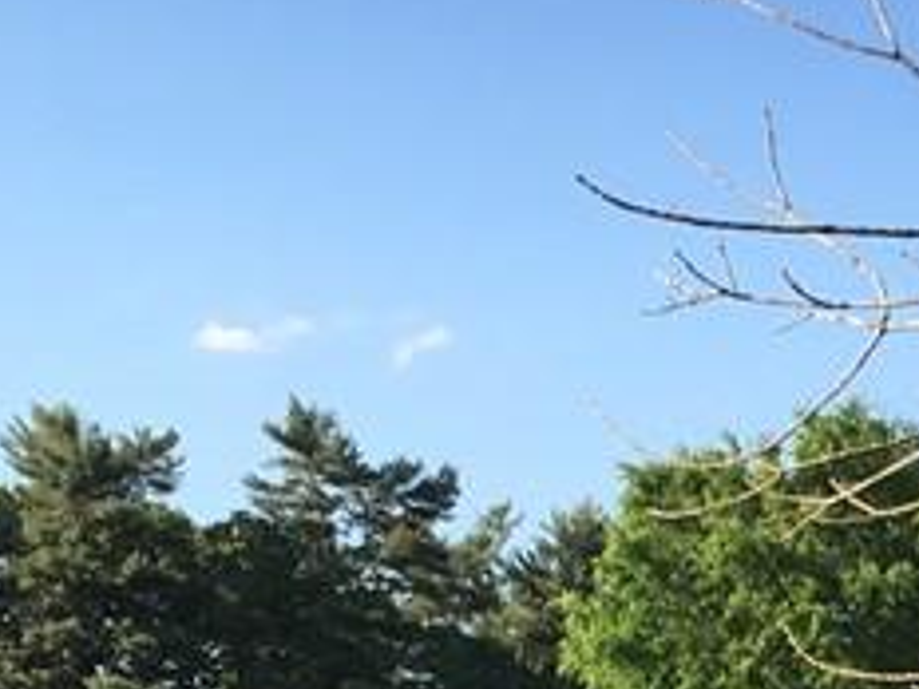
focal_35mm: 128
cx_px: 1046
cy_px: 1429
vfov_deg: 10.5
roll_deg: -0.7
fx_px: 3398
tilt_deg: -2.9
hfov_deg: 15.0
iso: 25
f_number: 2.2
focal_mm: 4.15
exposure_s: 1/754
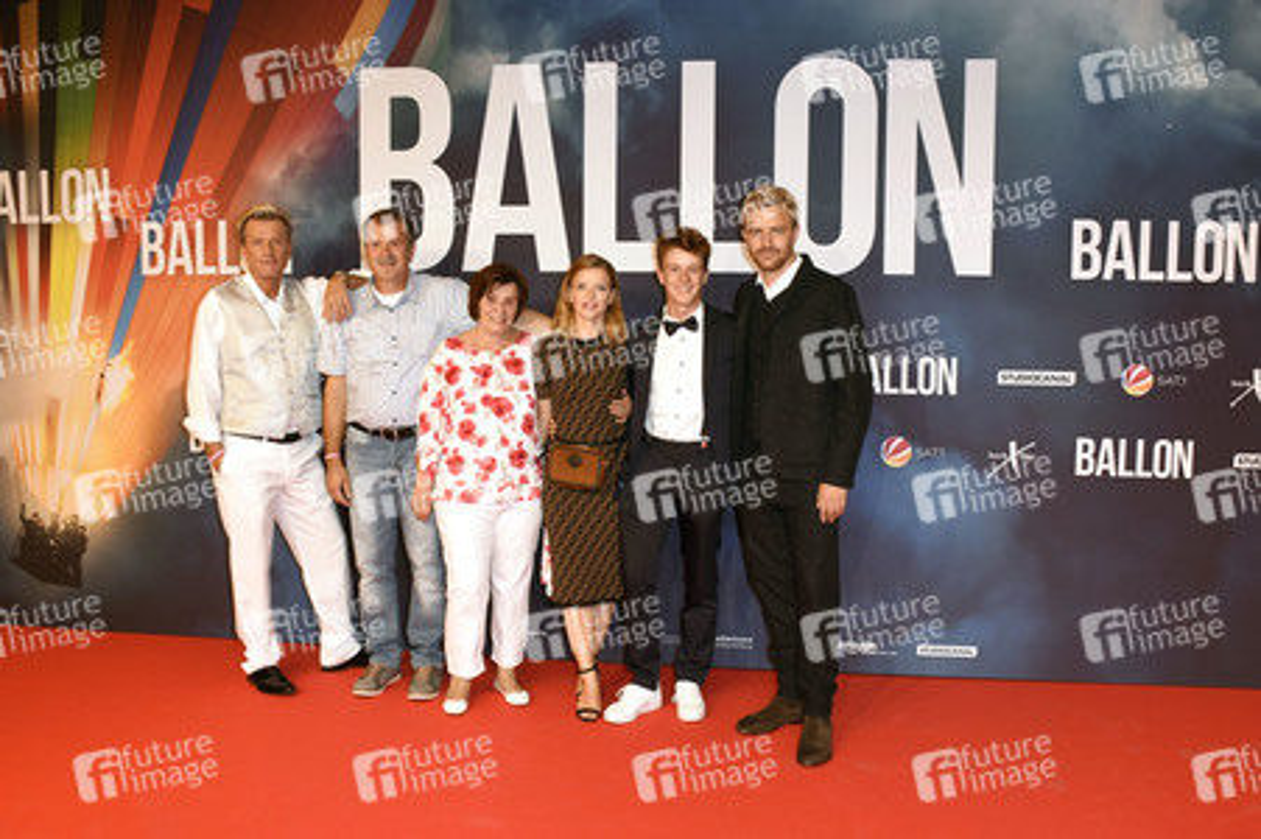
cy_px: 420
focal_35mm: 27
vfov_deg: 47.9
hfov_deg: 67.4
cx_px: 630
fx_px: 945
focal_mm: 18
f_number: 6.3
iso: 500
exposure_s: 1/100
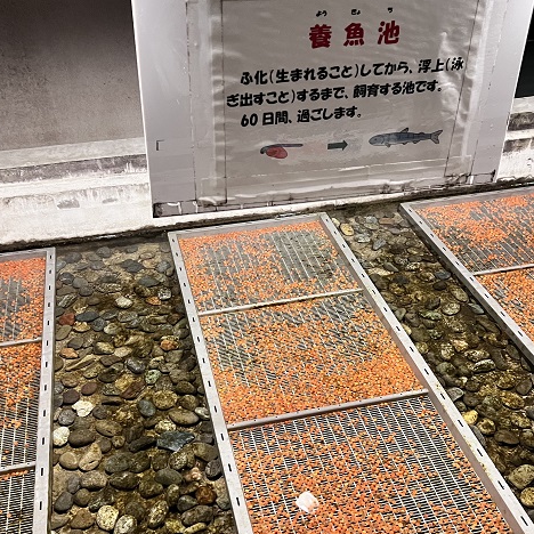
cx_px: 269
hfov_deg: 41.9
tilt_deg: -32.8
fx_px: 698
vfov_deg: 41.9
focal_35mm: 40
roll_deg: +1.8
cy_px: 274
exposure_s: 1/50
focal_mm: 5.7
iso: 500
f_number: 1.5
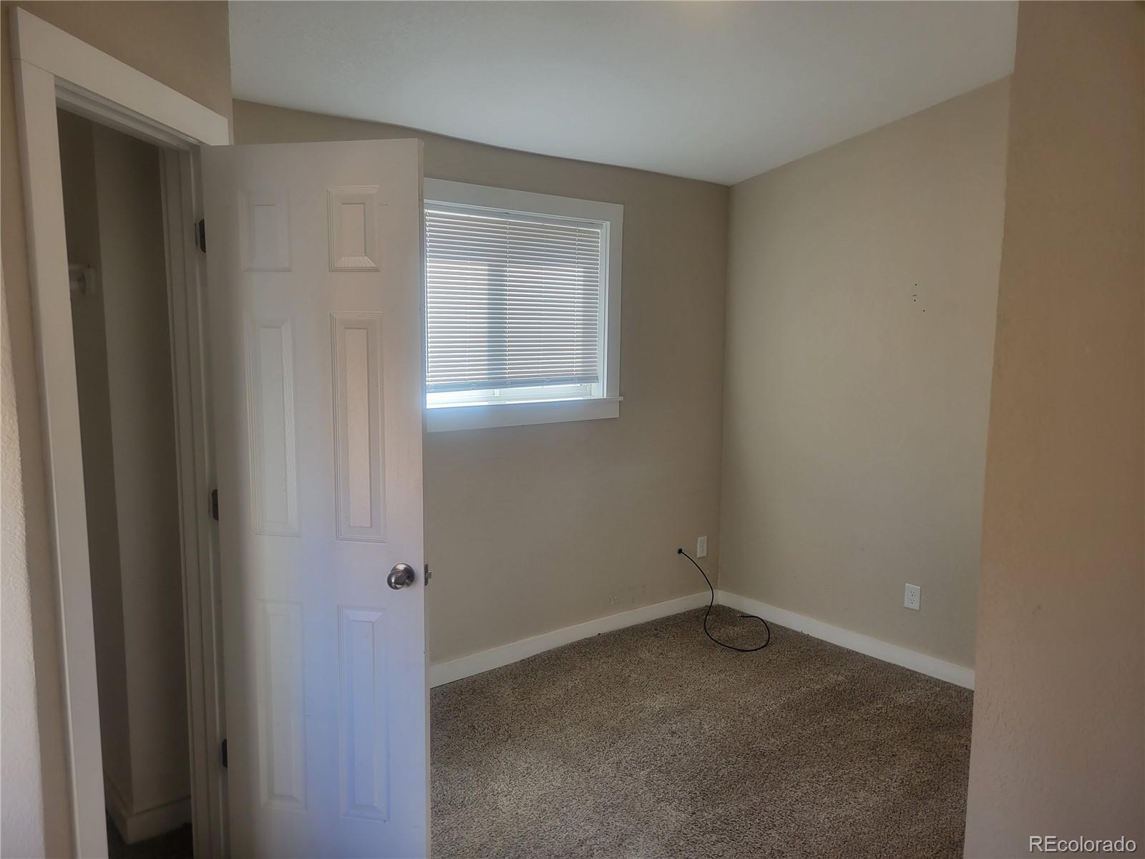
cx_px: 572
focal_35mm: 26
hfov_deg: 67.3
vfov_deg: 53.1
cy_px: 430
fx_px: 860
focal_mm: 5.4
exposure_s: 1/120
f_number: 1.8
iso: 64
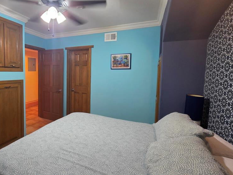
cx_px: 88
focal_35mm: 18
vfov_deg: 71.5
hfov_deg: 86.1
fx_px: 121
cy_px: 83
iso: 320
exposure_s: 1/60
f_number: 1.9
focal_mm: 2.2
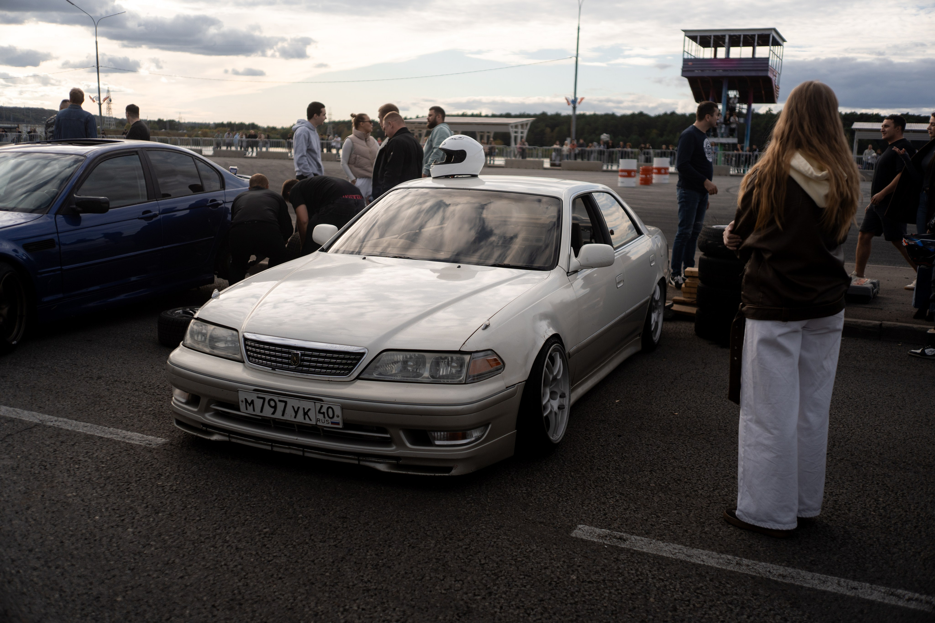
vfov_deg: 37.9
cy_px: 312
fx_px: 909
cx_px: 468
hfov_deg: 54.4
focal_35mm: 35
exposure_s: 1/3200
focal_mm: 35
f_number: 2.2
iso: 100
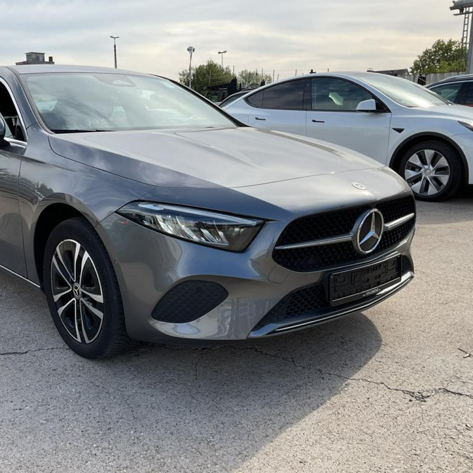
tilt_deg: -12.8
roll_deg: -1.9
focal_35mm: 35
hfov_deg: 46.9
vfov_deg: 47.2
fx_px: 541
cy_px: 242
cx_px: 188
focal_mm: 3
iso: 16
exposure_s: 1/842
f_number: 1.8
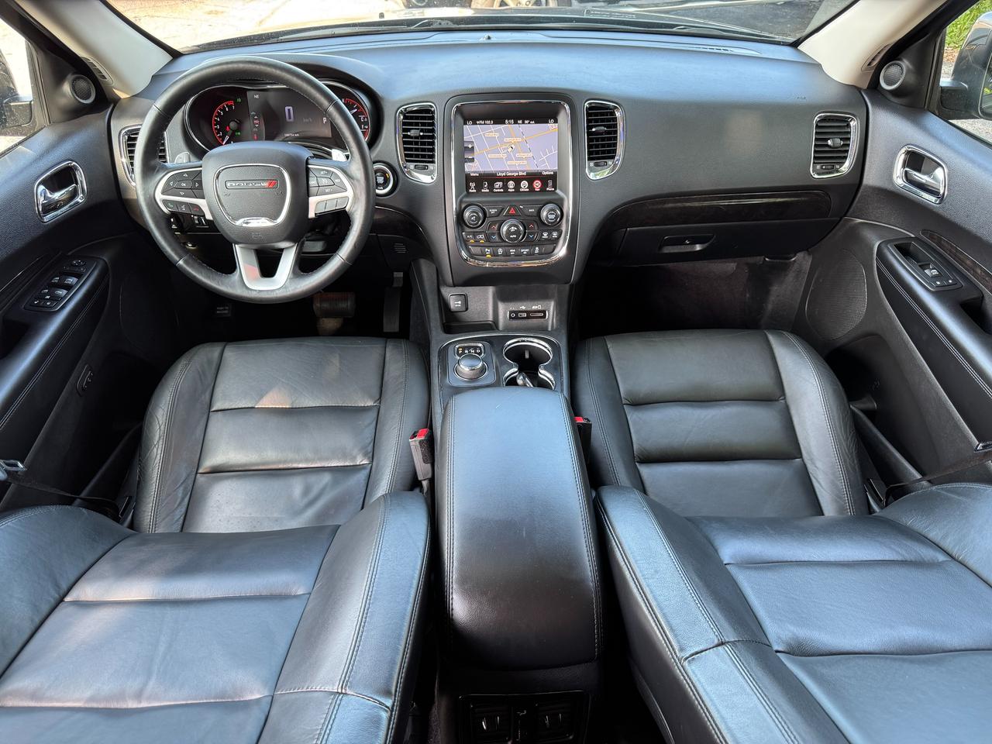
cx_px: 496
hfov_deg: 71.6
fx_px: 688
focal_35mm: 24
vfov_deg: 56.8
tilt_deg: -38.5
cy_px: 372
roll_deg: -2.1
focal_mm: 6.76
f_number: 1.78
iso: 200
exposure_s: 1/121
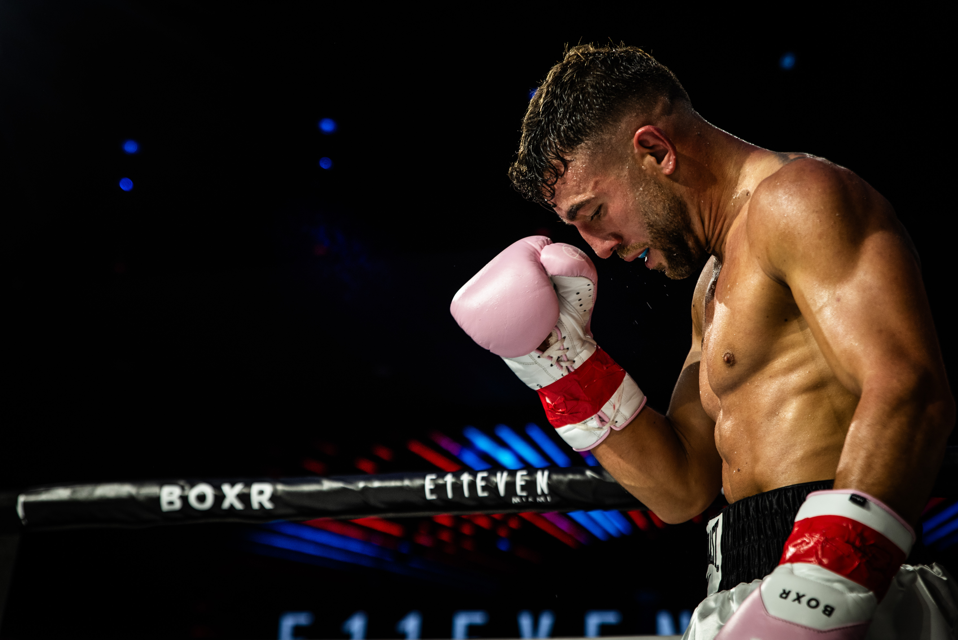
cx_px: 479
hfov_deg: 28.8
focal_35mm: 70
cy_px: 320
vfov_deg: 19.5
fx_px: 1863
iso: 640
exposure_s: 1/500
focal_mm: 70
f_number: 4
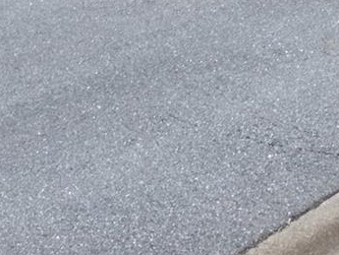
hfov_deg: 14.4
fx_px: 1342
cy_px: -330
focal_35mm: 137
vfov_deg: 9.7
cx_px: 201
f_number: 20
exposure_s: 1/60
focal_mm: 24
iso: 320
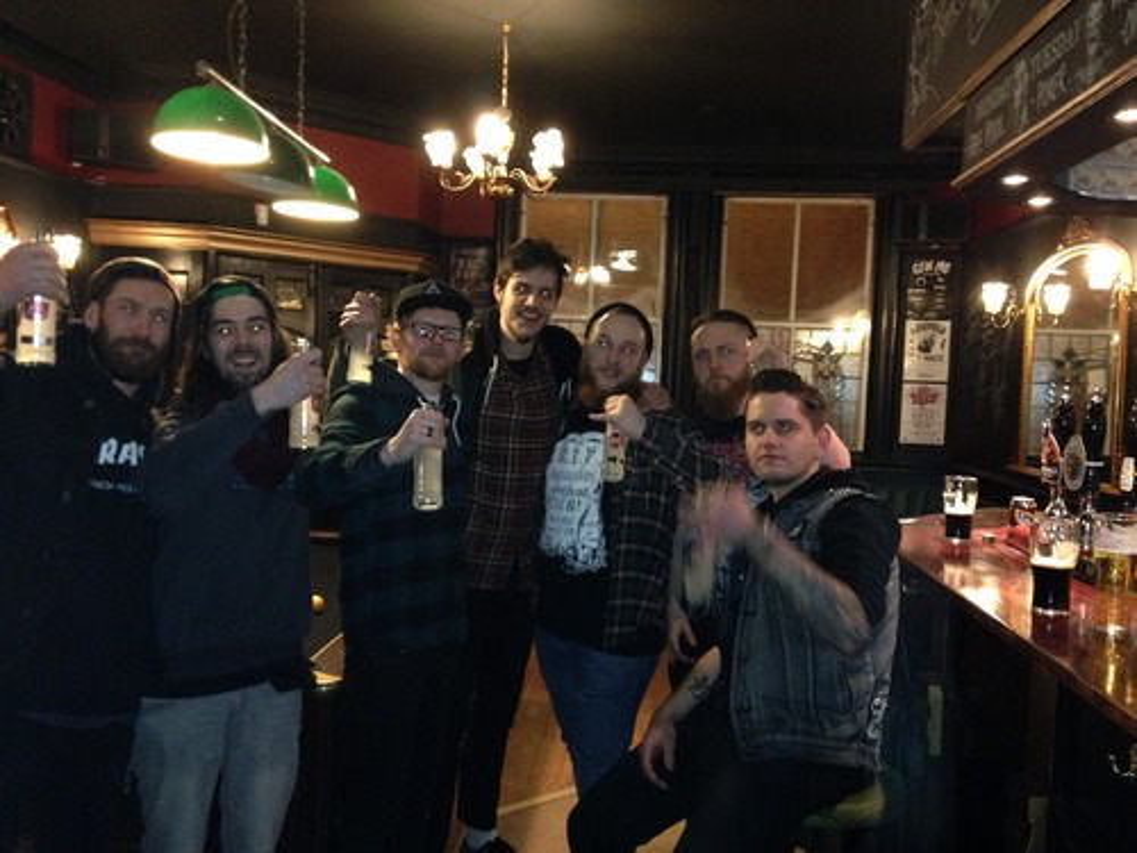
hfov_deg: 55.4
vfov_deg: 42.9
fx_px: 1084
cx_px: 568
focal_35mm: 33
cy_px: 426
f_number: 2.4
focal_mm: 4.12
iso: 500
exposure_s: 1/16
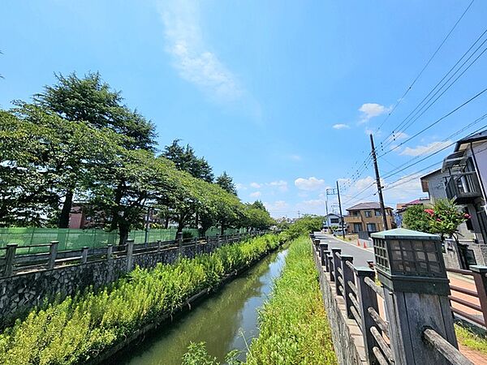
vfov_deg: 89.9
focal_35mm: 13
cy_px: 182
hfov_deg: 106.2
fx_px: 183
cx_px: 244
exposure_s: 1/3333
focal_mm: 2.2
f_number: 2.2
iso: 50
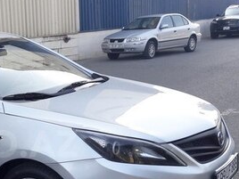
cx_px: -14
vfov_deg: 21.0
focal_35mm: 69
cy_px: 144
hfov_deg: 26.3
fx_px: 476
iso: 40
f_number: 1.9
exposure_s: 1/298
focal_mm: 3.7
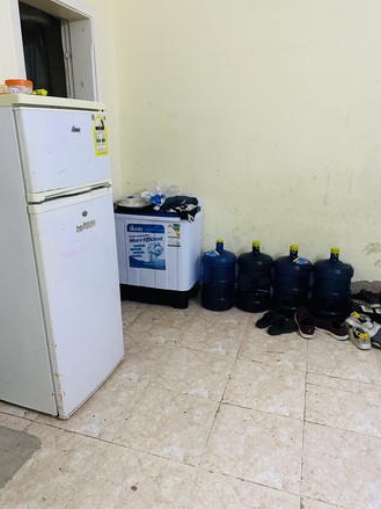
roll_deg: -1.3
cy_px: 248
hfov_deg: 54.9
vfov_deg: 69.4
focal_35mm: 25
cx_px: 192
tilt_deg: -15.4
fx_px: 367
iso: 500
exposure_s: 1/60
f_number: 1.78
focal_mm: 6.86
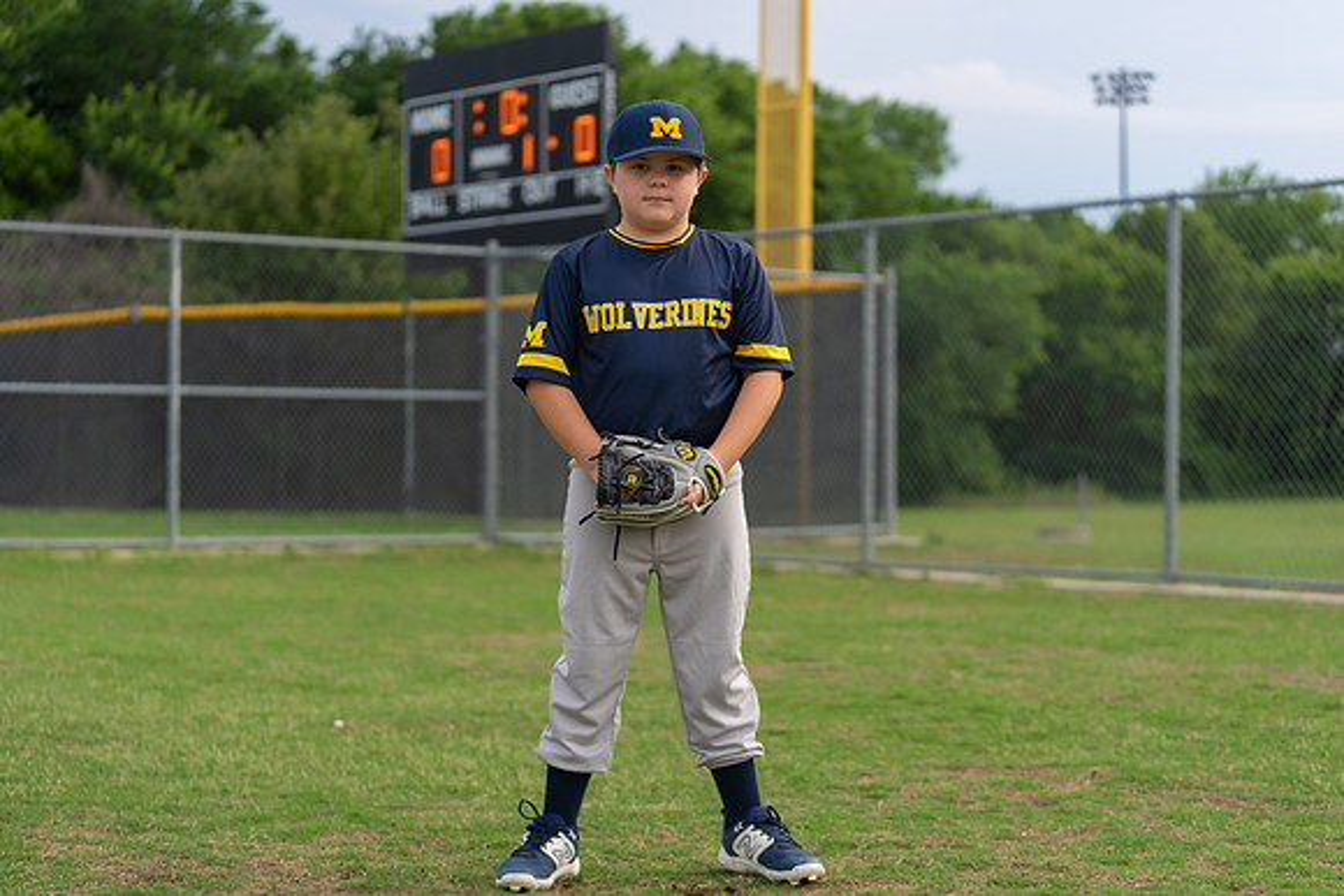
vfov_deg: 19.5
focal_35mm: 70
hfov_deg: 28.8
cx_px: 672
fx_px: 2614
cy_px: 448
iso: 160
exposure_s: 1/320
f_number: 2.8
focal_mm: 70
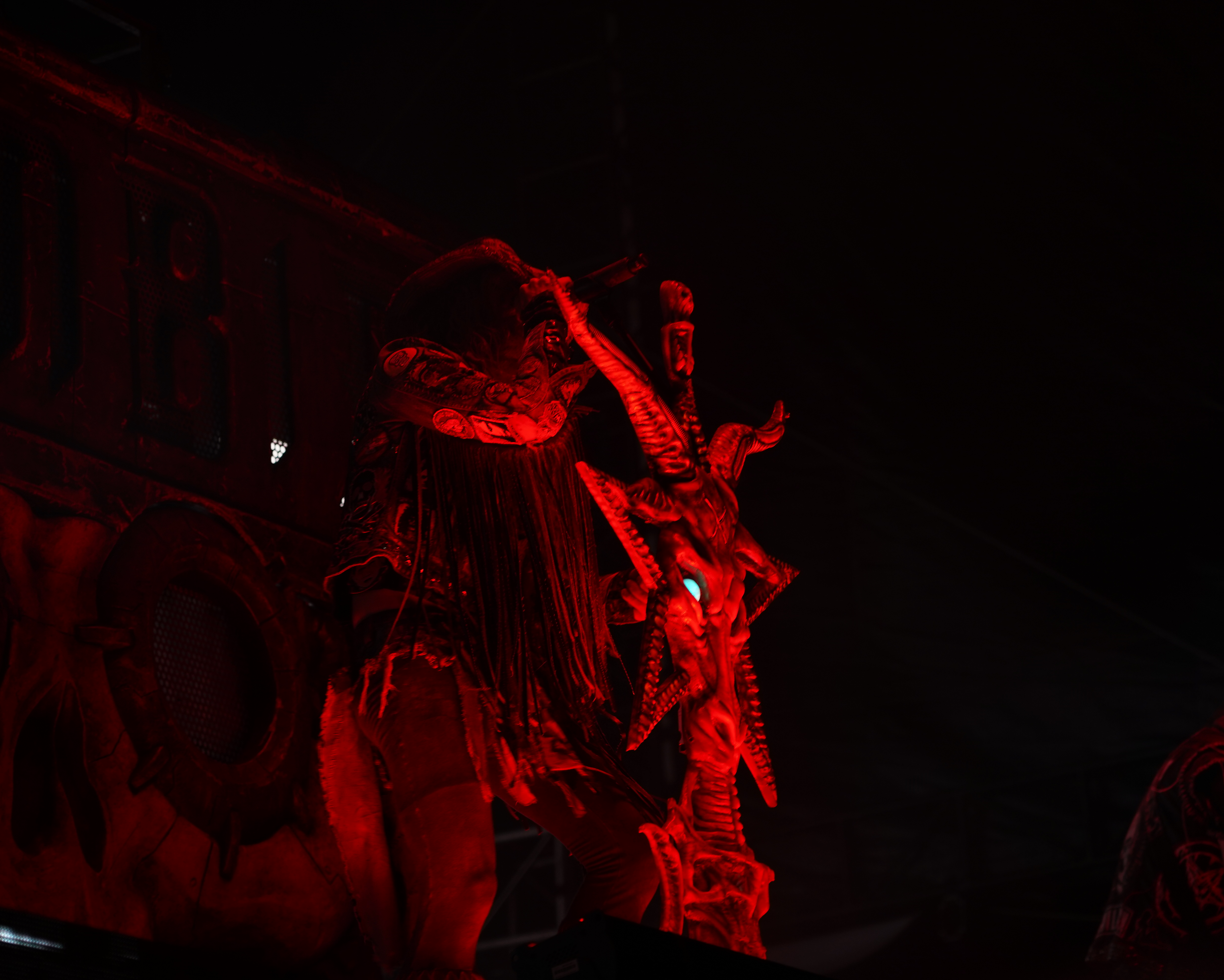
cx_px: 508
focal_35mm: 119
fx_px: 4311
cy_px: 489
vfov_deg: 13.0
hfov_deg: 16.2
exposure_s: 1/125
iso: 200
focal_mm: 105
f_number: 4
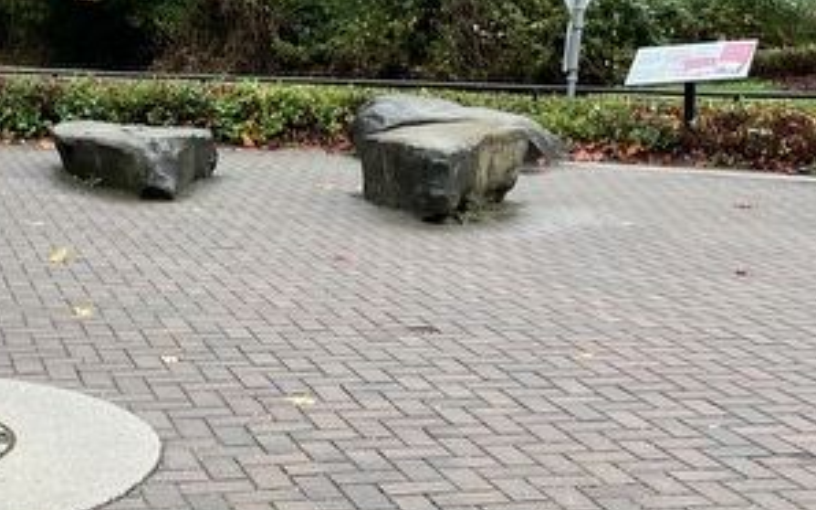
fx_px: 1645
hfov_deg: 27.4
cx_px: 181
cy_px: 52
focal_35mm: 74
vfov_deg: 17.3
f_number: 1.6
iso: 64
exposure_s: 1/121
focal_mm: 5.1
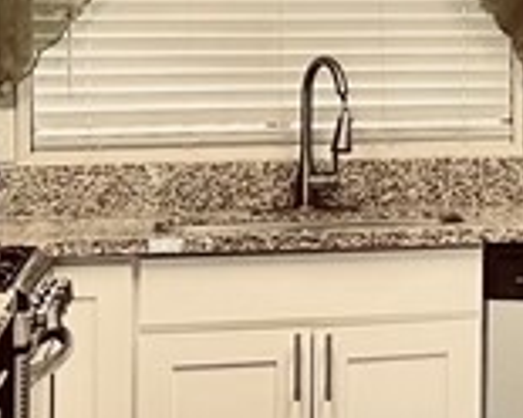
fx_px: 2399
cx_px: 1154
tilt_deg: +0.5
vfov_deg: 9.9
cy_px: -30
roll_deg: -0.2
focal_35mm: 155
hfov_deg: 11.0
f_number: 1.78
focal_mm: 6.86
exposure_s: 1/60
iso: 200
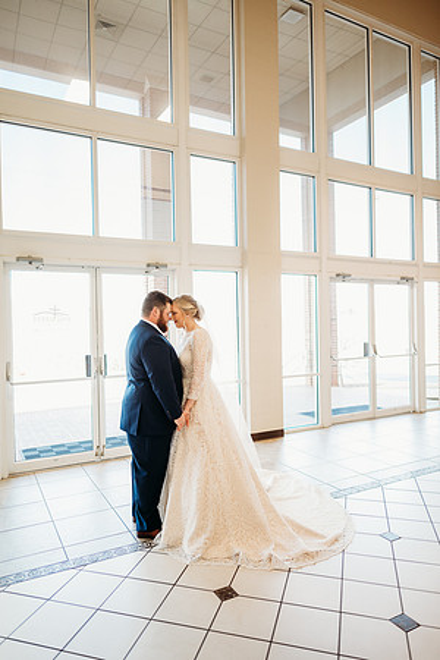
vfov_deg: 73.7
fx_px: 440
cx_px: 220
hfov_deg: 53.1
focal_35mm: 24
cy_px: 330
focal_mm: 24
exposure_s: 1/160
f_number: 1.8
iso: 400
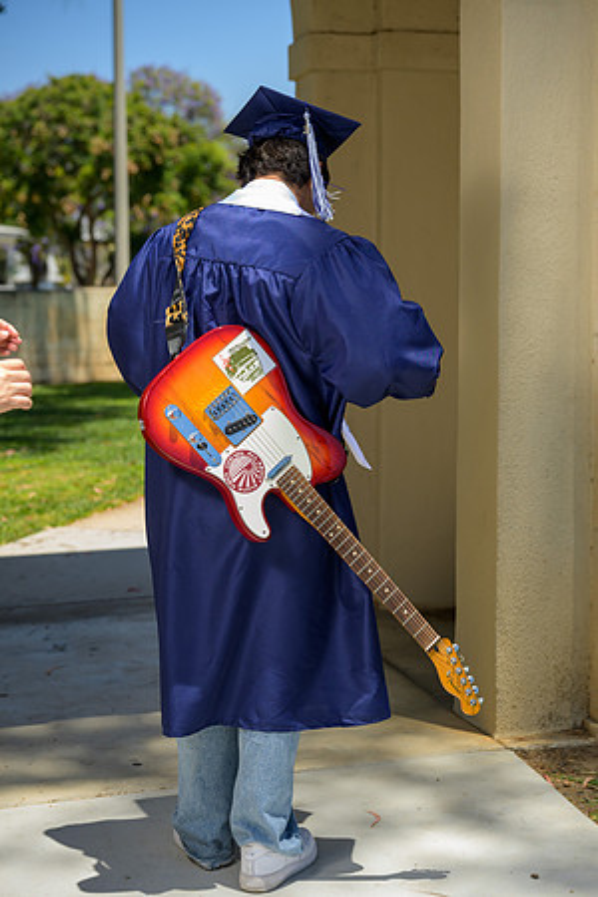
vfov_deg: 30.5
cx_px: 299
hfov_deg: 20.6
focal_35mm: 66
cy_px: 448
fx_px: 1644
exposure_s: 1/3200
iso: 800
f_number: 4
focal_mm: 66
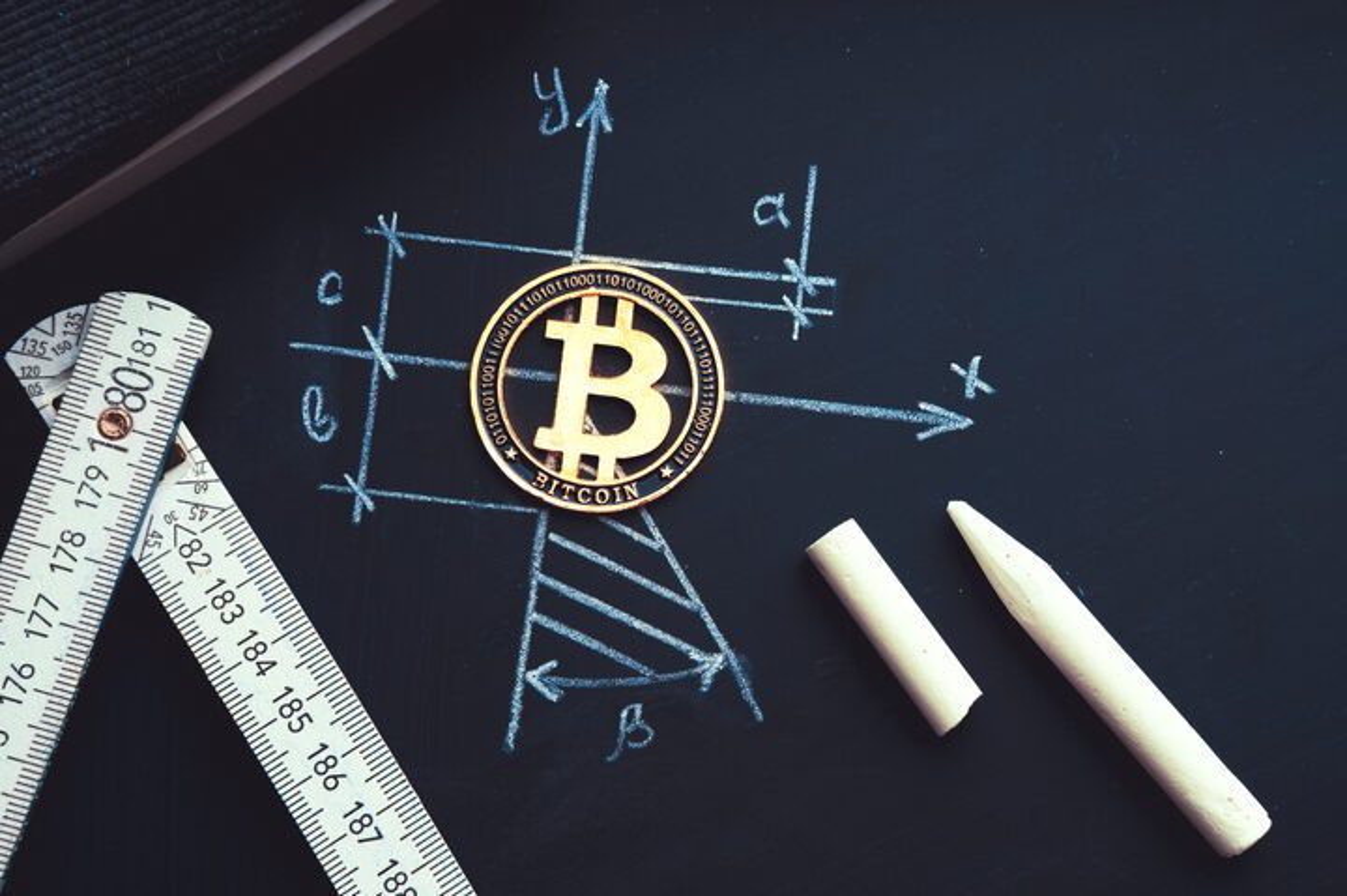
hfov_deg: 27.0
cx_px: 674
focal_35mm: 75
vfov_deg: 18.2
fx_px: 2804
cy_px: 448
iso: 100
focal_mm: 75
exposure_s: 1/250
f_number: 18
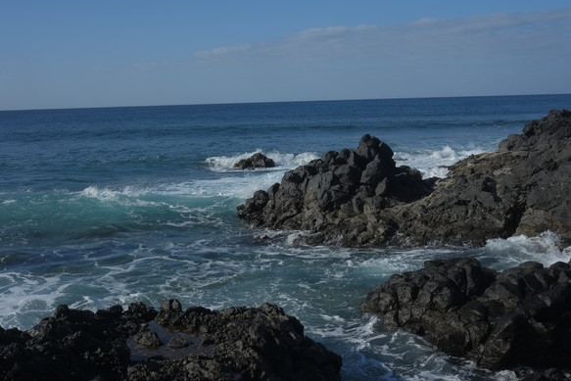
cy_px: 173
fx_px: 714
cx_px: 282
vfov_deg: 29.9
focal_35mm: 45
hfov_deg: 43.6
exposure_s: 1/400
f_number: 11
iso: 200
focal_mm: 27
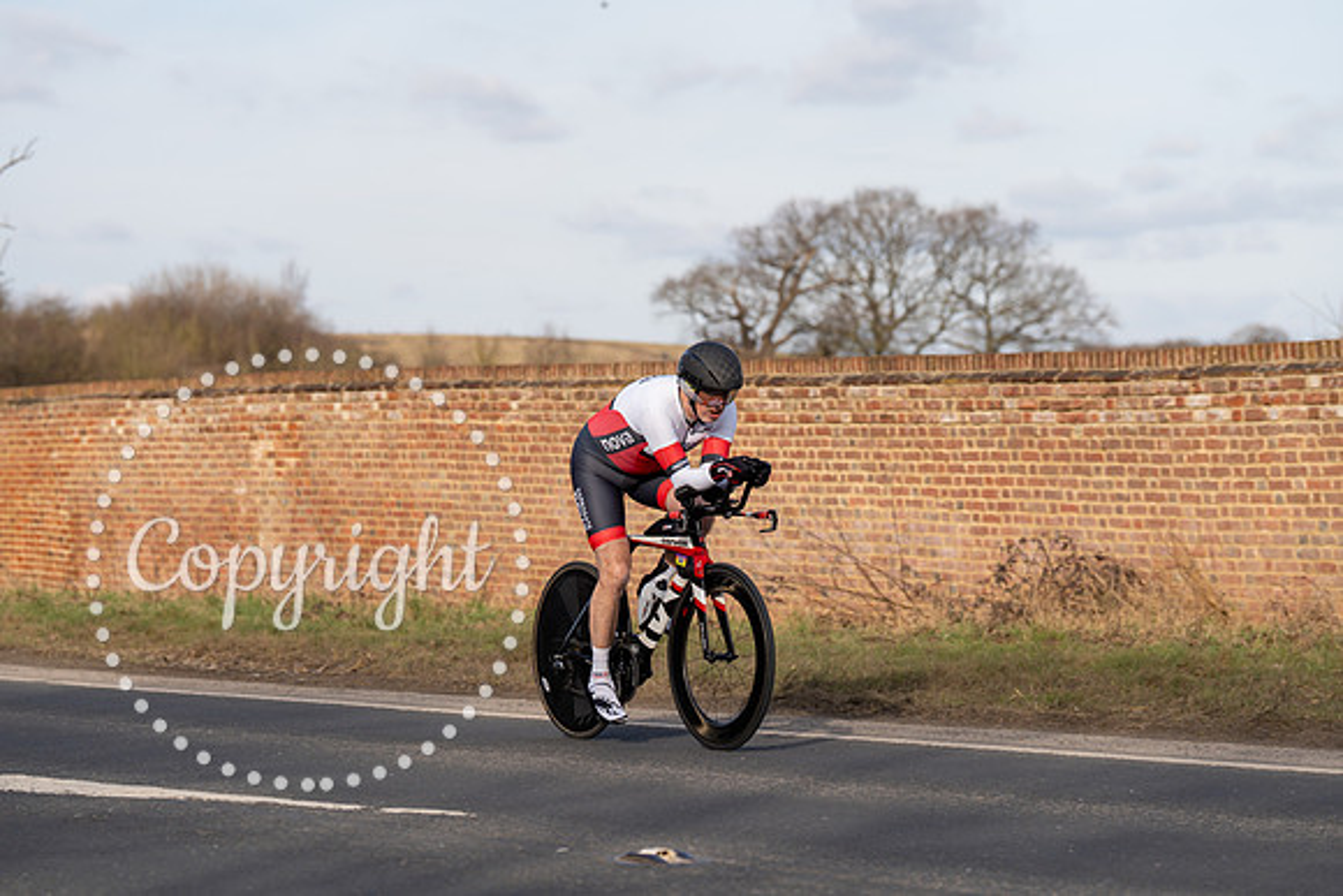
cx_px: 672
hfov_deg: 18.9
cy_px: 448
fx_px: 4030
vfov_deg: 12.7
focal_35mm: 108
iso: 100
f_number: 4
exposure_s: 1/800
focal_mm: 108
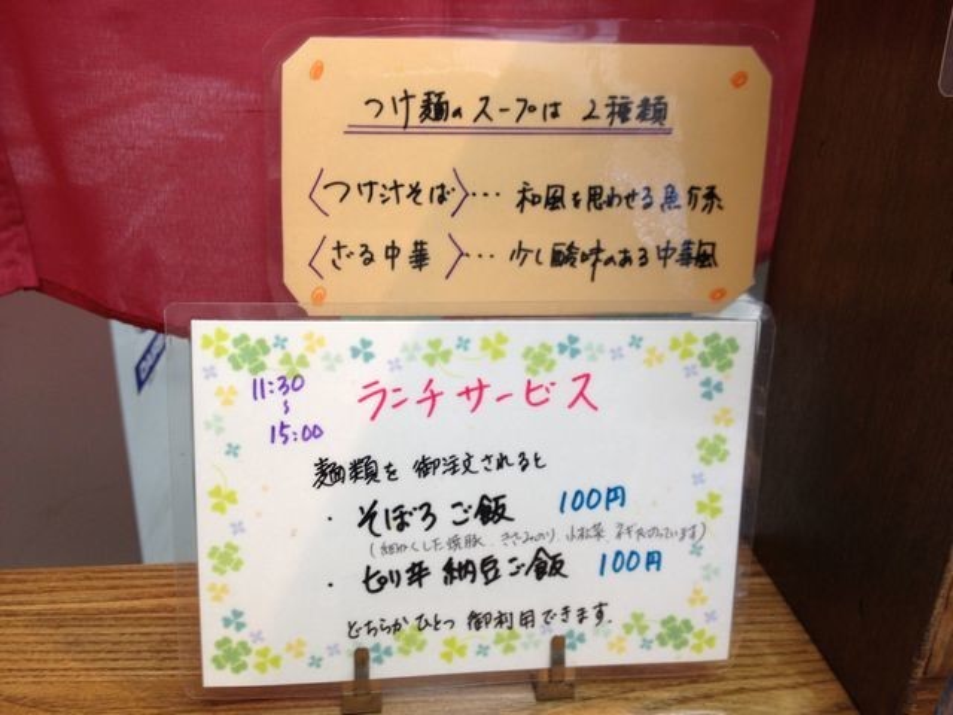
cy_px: 358
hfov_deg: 52.6
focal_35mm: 35
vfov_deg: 40.7
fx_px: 964
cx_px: 476
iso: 64
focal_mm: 4.28
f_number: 2.4
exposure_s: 1/20
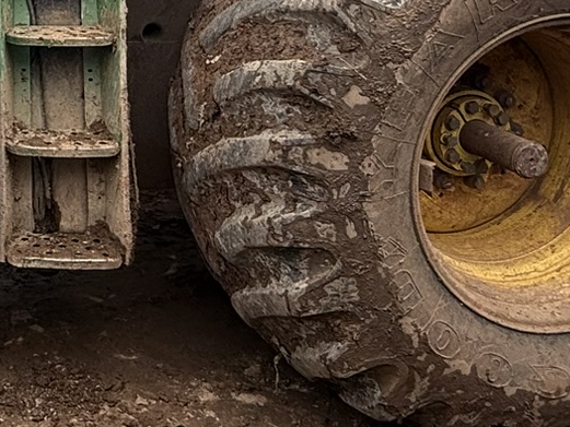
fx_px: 906
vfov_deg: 24.5
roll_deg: -2.1
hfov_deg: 30.9
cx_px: -65
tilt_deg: -1.3
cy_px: -63
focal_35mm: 55
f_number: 2.2
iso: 64
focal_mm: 2.22
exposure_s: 1/864
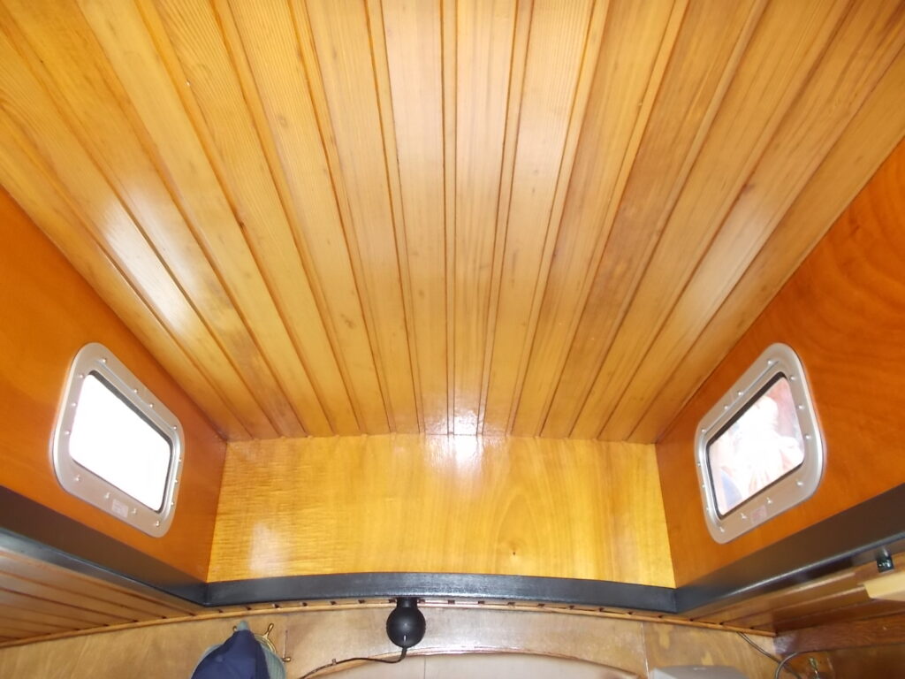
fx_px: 680
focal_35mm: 26
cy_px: 340
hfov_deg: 67.3
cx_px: 452
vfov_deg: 53.1
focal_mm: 4.6
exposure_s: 1/25
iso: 200
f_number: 3.2
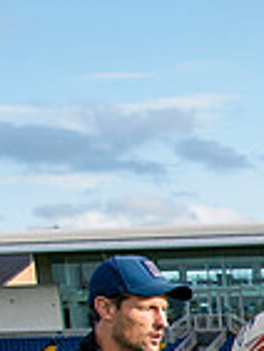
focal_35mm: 121
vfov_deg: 14.9
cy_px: 560
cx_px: 763
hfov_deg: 9.7
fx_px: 1229
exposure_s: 1/1000
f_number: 4.5
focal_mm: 20
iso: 800
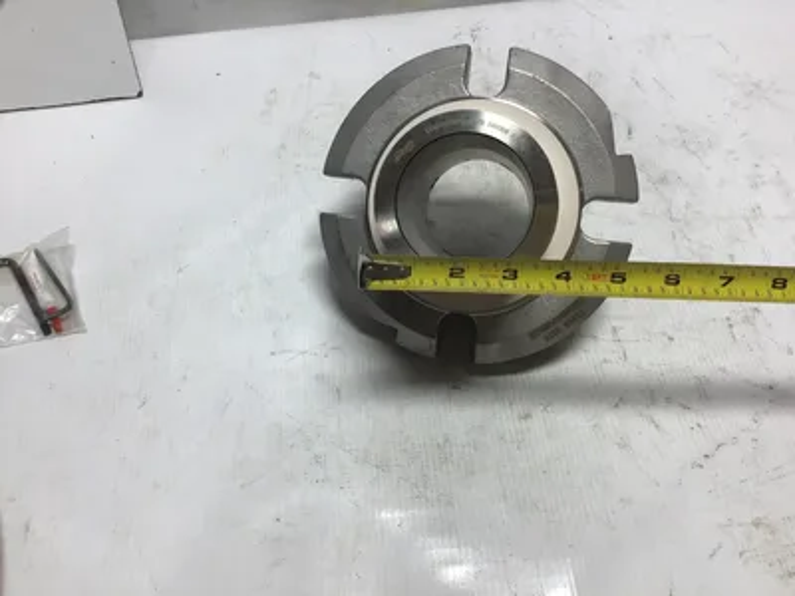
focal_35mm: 31
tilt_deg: -53.9
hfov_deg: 58.4
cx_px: 398
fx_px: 712
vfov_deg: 45.4
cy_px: 298
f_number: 2.4
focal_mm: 3.3
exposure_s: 1/195
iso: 25
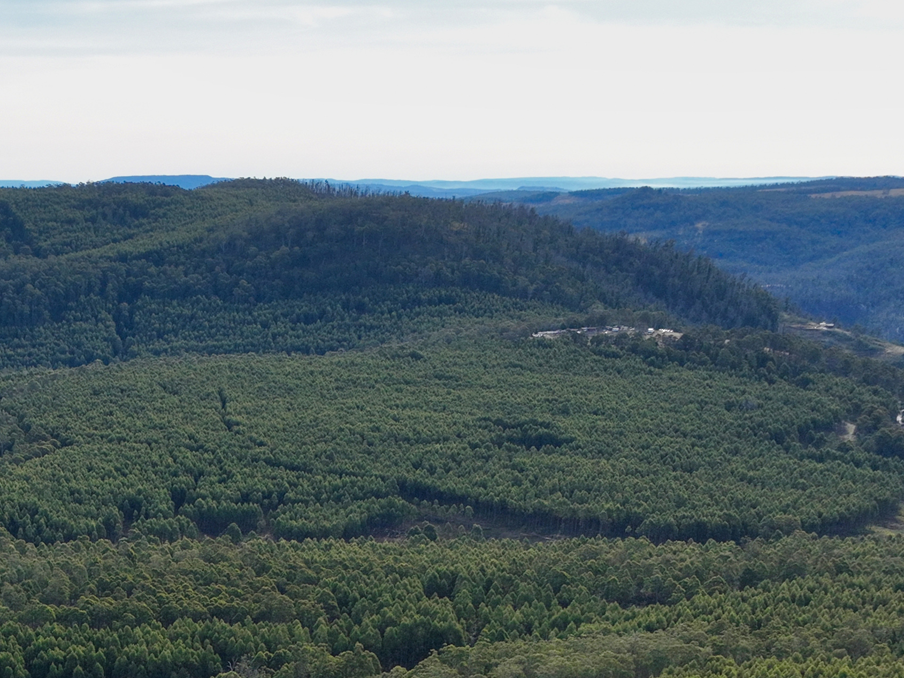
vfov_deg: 18.2
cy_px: 905
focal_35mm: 75
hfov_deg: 24.6
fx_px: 1958
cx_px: -35
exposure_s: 1/30
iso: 100
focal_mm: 12.29
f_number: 5.6
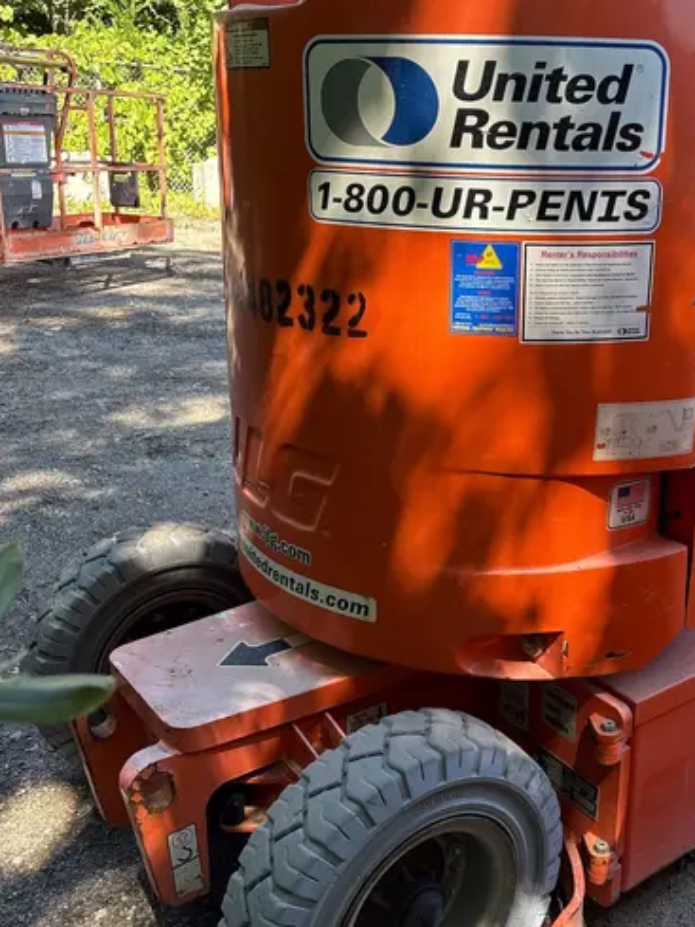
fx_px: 1044
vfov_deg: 47.8
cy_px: 439
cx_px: 513
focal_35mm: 39
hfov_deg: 36.1
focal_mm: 5.96
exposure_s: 1/357
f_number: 1.6
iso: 64
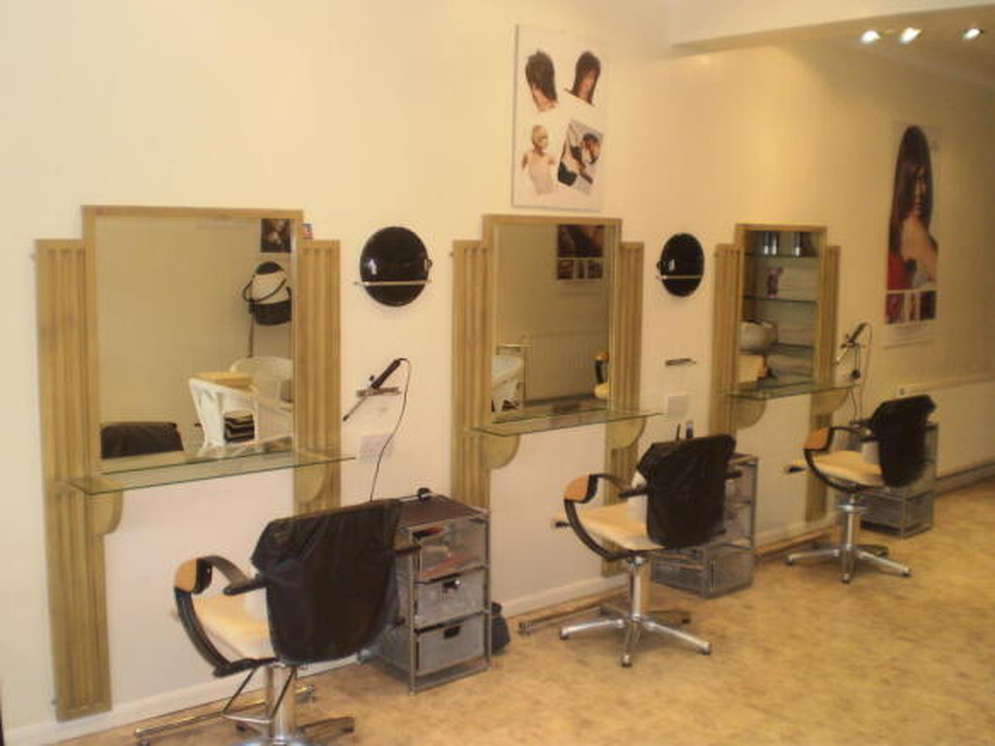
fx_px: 1035
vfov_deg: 39.6
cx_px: 498
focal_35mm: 36
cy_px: 373
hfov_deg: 51.4
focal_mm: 6.3
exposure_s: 1/30
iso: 160
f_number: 3.1
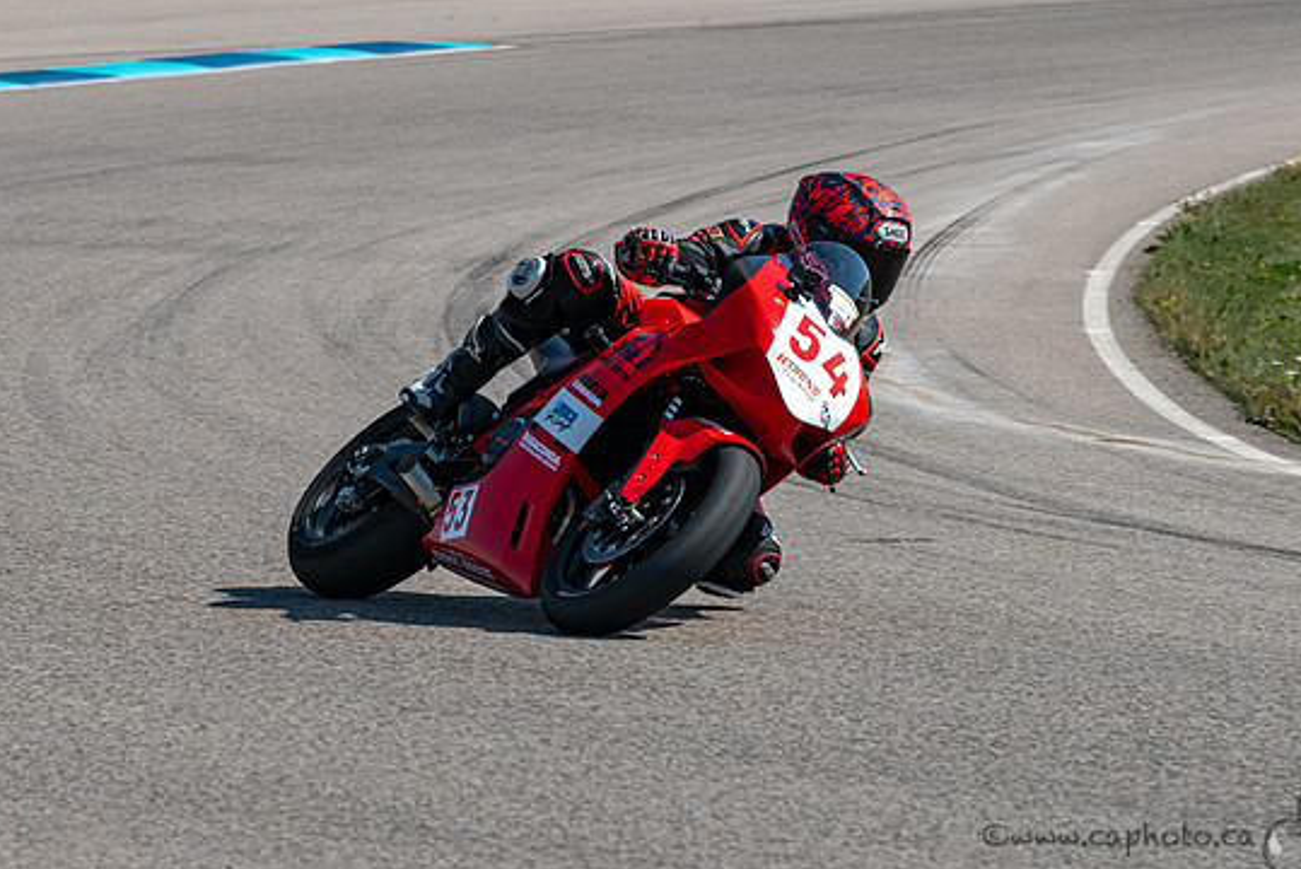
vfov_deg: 5.0
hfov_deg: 7.4
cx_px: 569
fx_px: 10015
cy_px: 498
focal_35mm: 277
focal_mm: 200
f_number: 9
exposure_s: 1/800
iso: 180
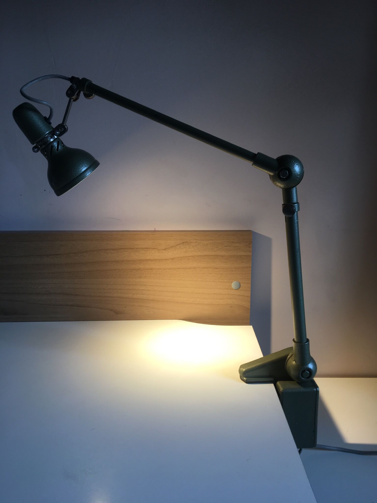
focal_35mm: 29
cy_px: 252
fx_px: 421
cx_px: 188
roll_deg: +0.0
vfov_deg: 61.7
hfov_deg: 48.2
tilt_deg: -15.5
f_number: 2.2
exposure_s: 1/50
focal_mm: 4.15
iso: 32
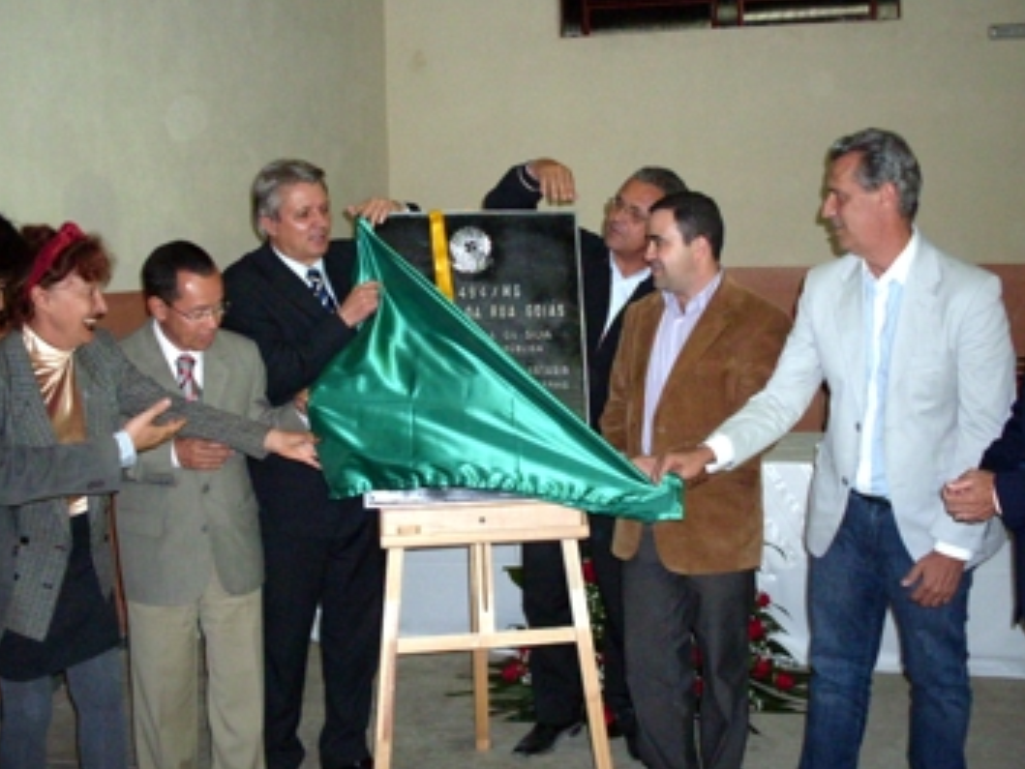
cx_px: 528
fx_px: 1274
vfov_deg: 33.6
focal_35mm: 43
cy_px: 345
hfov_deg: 43.8
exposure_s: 1/45
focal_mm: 6.3
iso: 160
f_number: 2.8
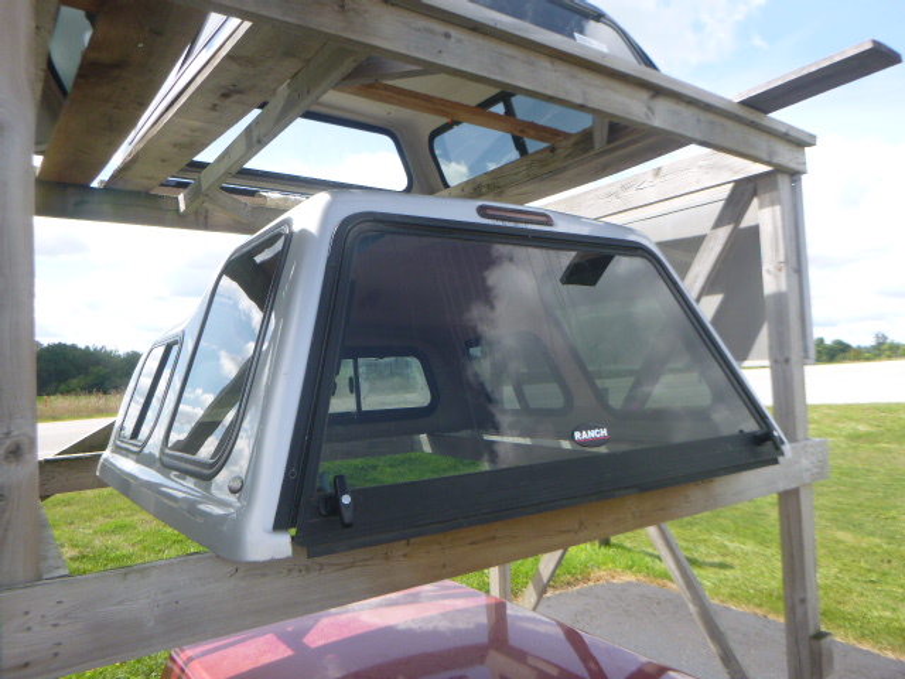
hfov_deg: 69.4
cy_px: 340
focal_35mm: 25
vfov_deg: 54.9
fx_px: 654
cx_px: 452
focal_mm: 4.5
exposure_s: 1/200
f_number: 3.9
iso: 100
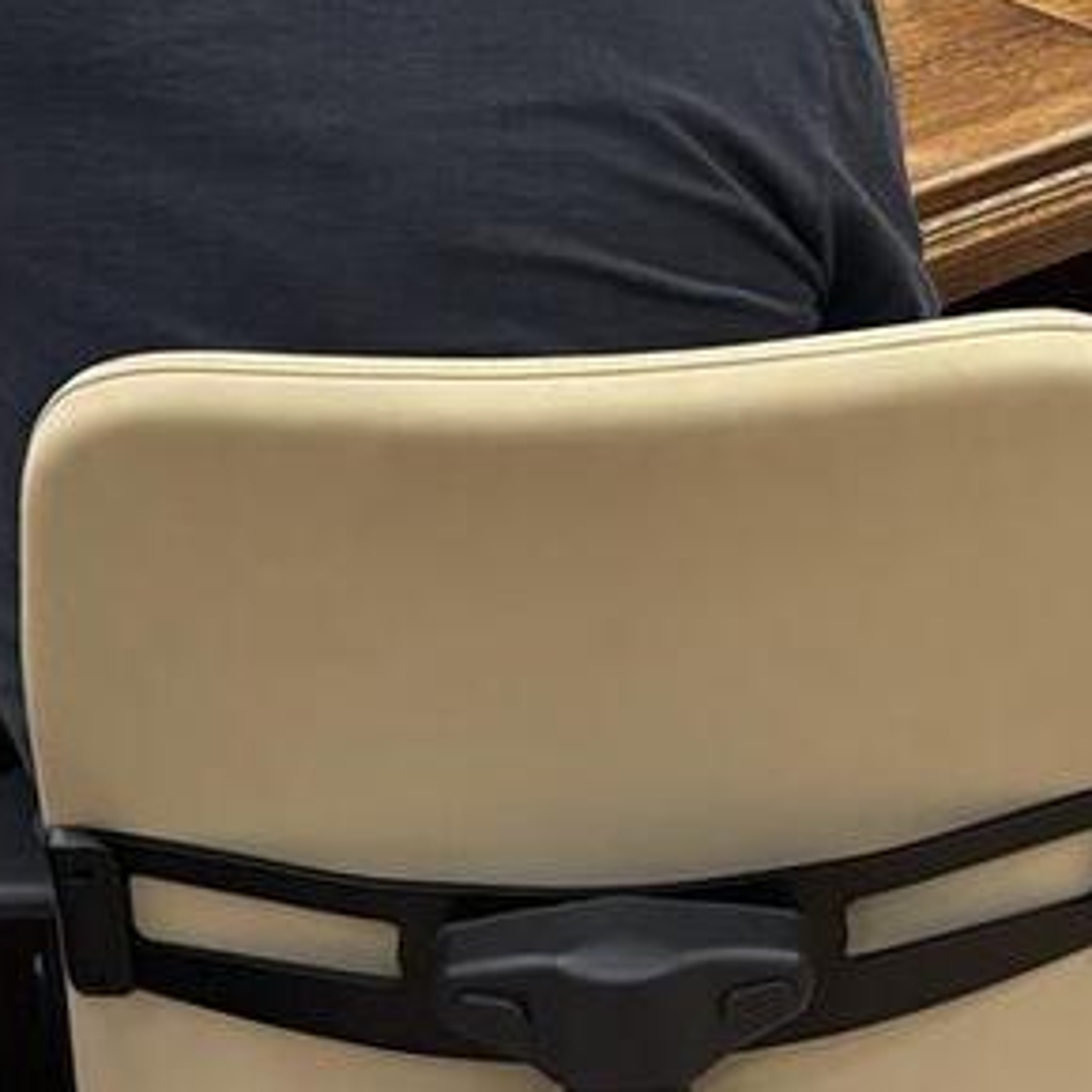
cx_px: 587
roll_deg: +0.2
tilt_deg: -17.4
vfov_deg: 17.5
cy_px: -188
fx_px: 3391
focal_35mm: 95
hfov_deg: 18.3
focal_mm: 5.96
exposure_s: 1/60
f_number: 1.6
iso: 200
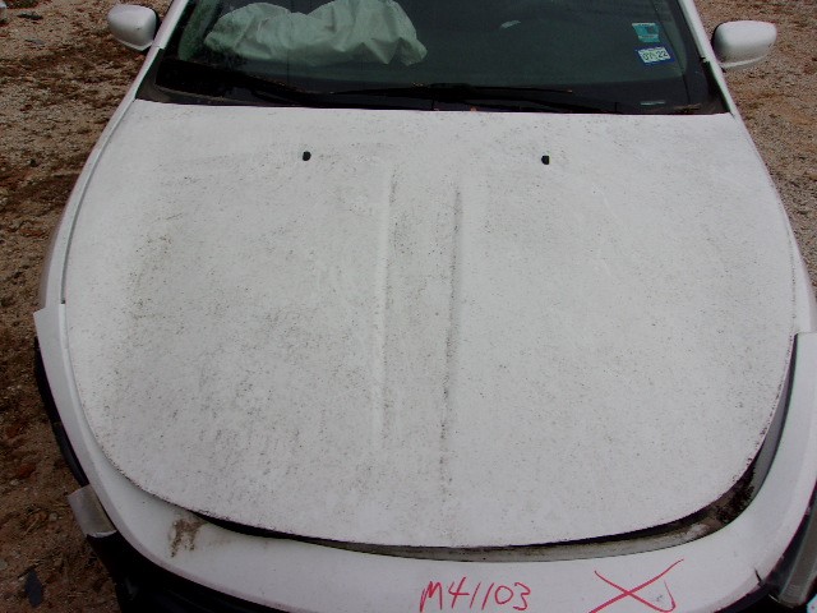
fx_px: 637
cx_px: 408
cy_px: 306
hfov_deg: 65.3
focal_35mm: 27
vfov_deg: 51.4
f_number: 10.4
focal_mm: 4.9
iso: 80
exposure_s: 1/100
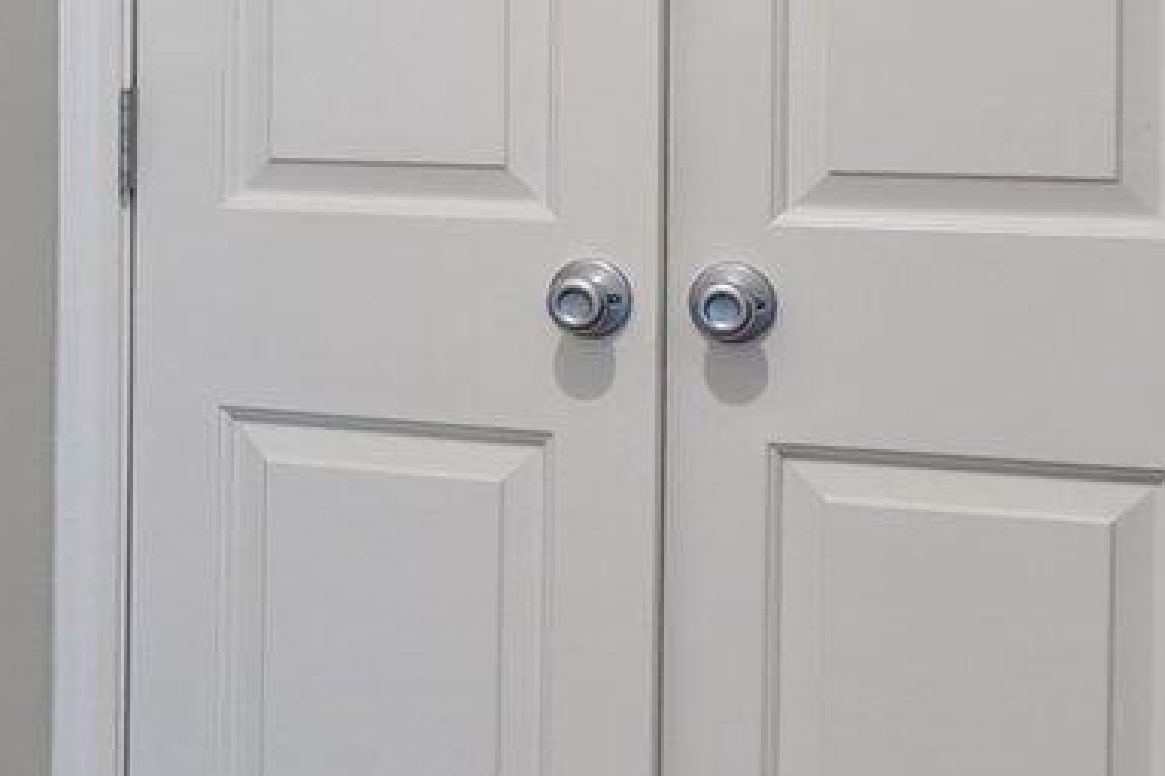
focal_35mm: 80
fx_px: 2589
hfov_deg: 21.3
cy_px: -68
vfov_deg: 16.6
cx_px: -598
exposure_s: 2.5
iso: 400
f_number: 8
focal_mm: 10
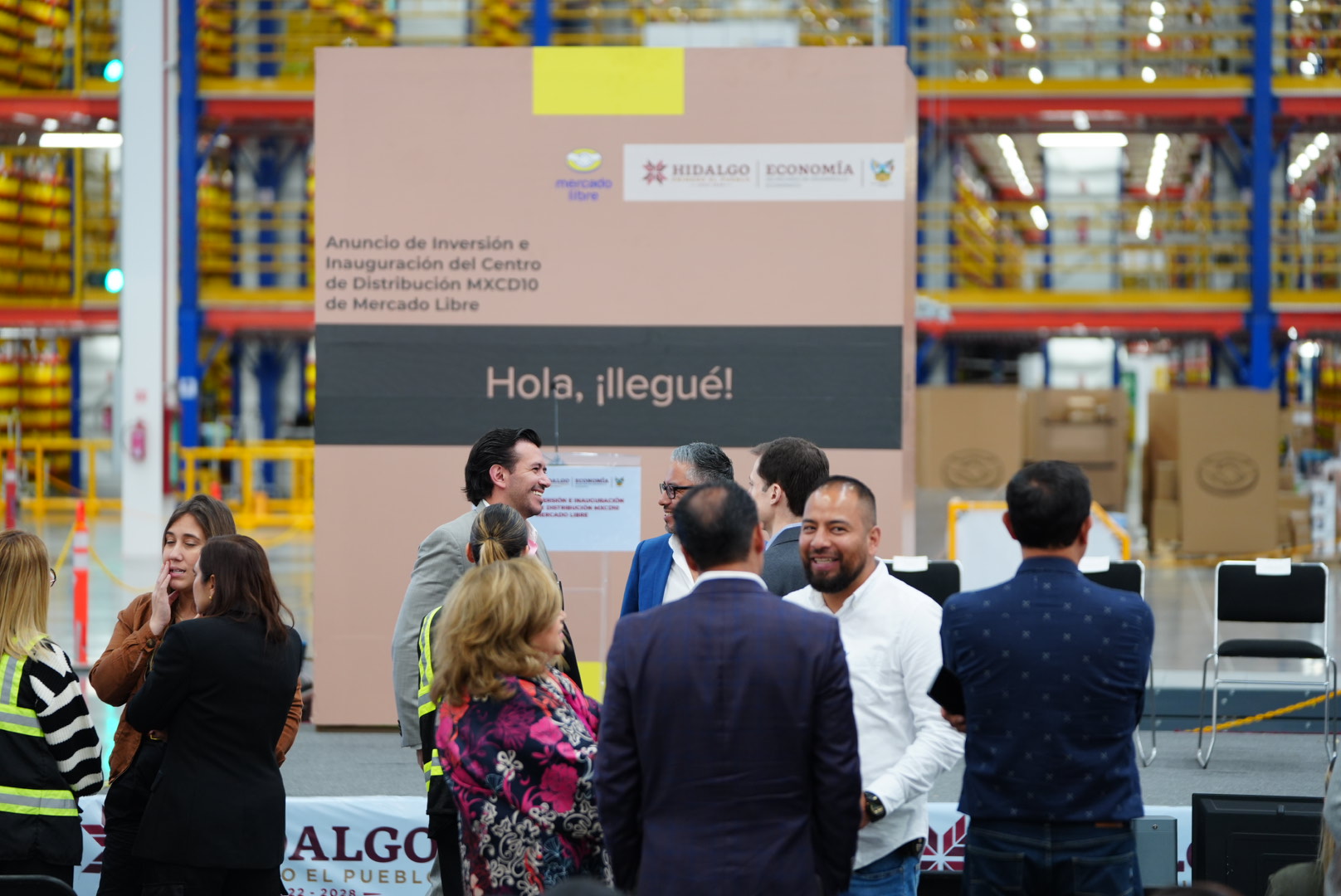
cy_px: 448
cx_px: 670
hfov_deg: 16.0
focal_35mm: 128
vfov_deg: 10.7
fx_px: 4771
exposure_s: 1/125
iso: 640
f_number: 2.8
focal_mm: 128
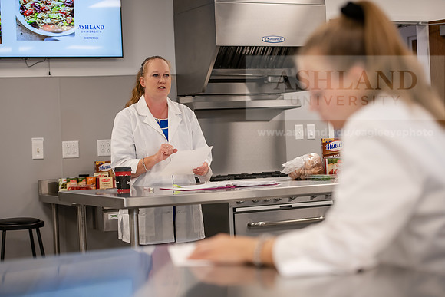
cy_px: 148
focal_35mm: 78
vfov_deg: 17.5
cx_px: 222
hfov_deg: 26.0
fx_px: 964
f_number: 3.2
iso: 640
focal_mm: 78
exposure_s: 1/200
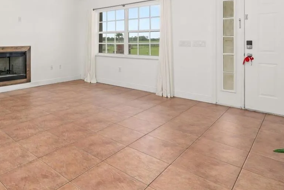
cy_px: 37
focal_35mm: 25
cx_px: 56
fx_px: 197
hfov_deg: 65.0
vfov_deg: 48.3
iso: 400
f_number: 11
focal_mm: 12
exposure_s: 1/6
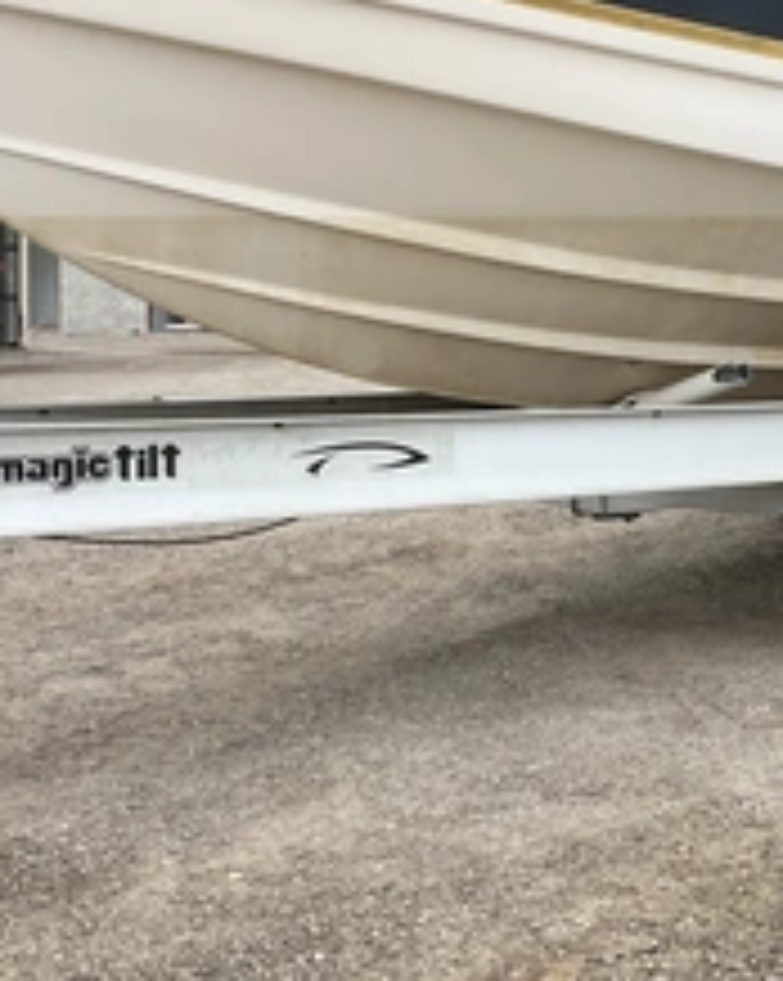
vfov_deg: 35.8
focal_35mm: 52
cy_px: 369
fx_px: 1508
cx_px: 738
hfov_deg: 27.8
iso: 25
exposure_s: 1/842
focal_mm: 3
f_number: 1.8
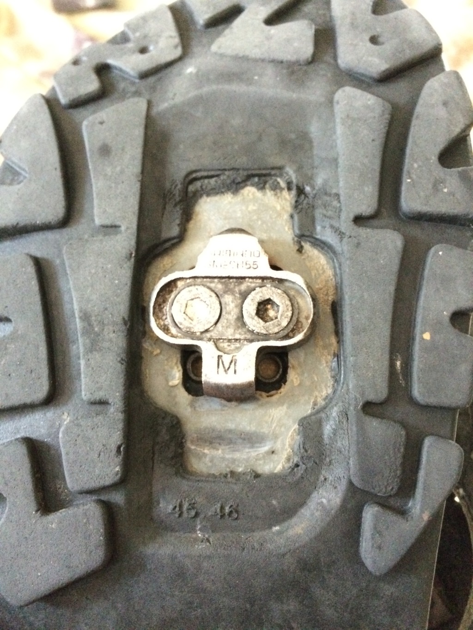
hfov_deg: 48.2
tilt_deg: -67.8
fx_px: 528
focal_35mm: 29
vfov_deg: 61.7
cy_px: 315
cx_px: 236
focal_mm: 4.15
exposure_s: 1/15
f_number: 2.2
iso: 640
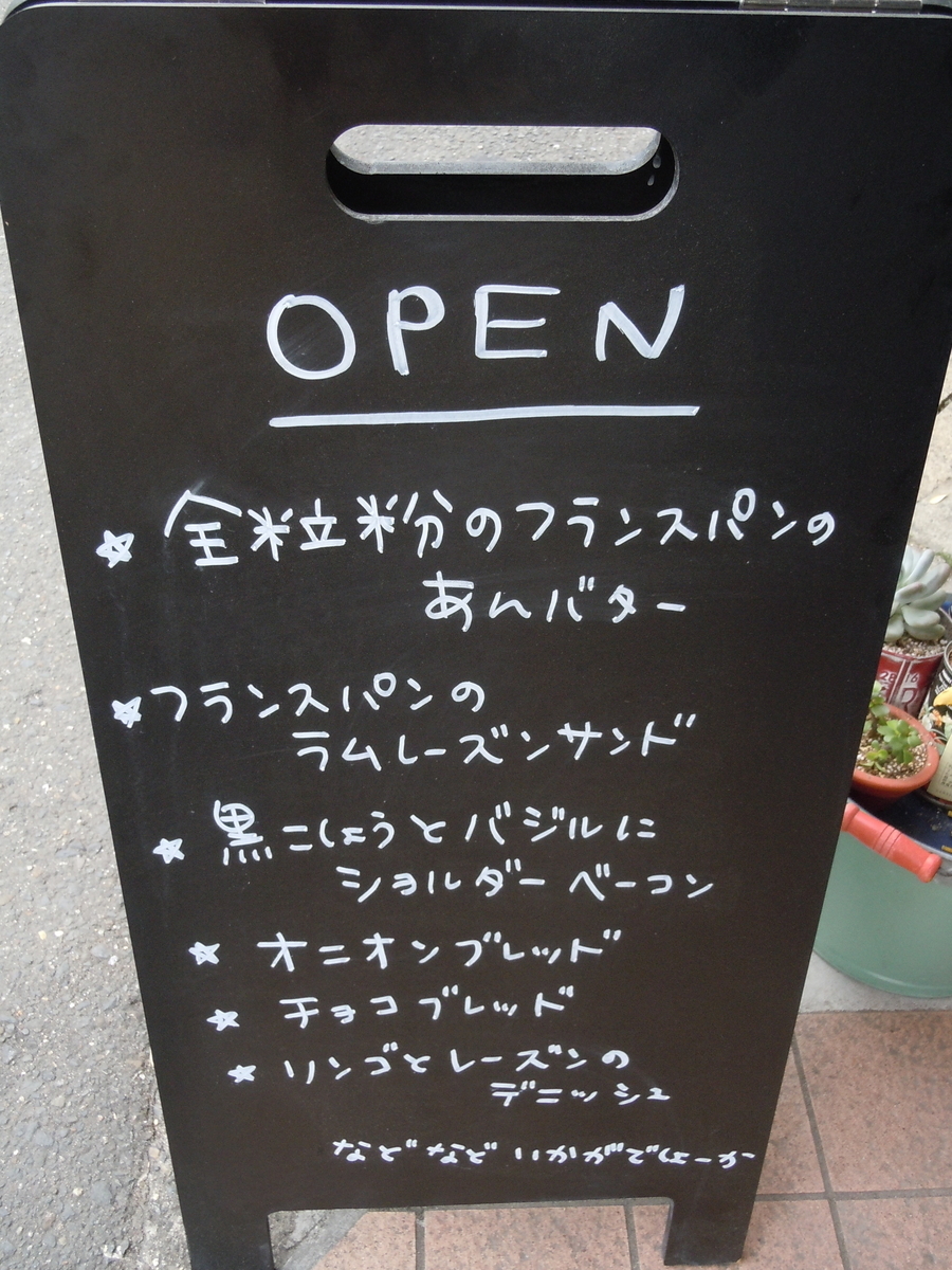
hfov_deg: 42.9
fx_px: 1210
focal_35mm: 33
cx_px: 476
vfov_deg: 55.4
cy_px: 635
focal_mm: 5.9
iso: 320
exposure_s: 1/125
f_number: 4
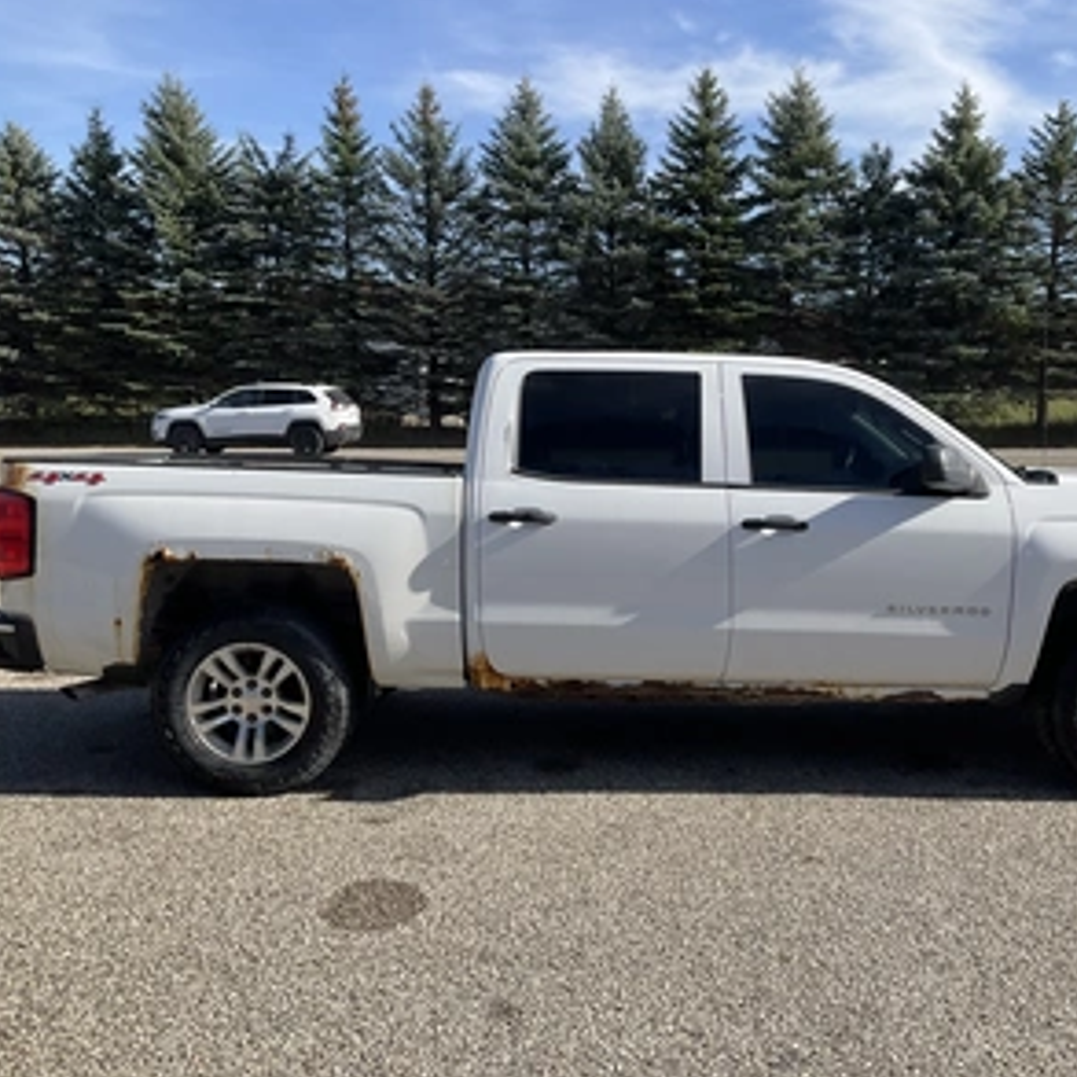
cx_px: 654
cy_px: 540
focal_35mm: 35
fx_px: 1232
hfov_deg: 46.9
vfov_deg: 47.2
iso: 25
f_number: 1.8
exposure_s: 1/1534
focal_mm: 3
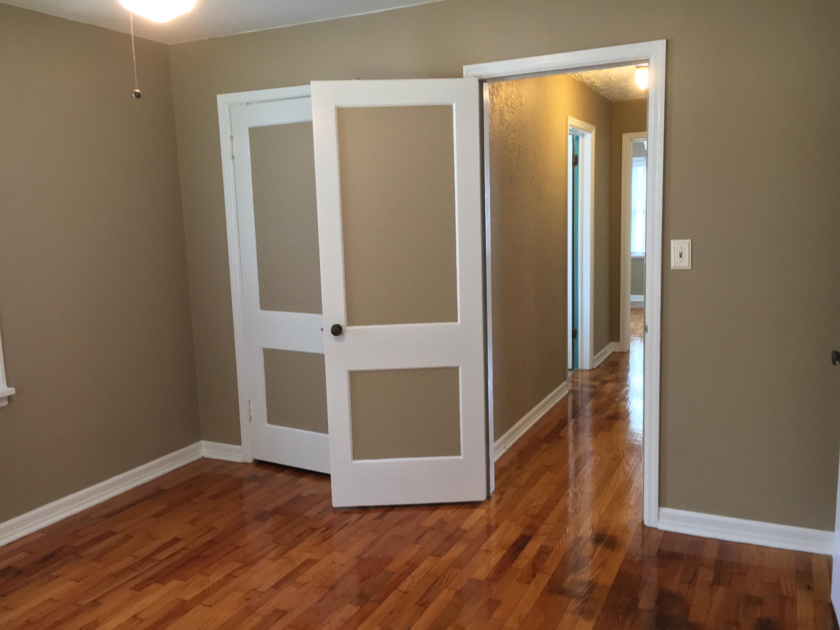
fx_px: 704
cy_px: 315
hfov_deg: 61.7
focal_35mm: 29
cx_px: 420
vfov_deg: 48.2
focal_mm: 4.15
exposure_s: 1/30
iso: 200
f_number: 2.2
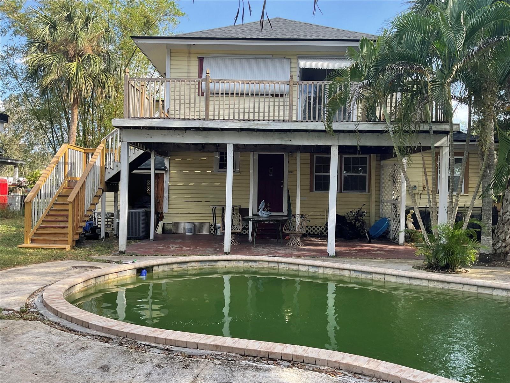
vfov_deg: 48.2
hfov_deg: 61.7
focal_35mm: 29
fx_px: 427
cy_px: 192
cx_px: 255
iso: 16
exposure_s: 1/322
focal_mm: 3
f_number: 1.8
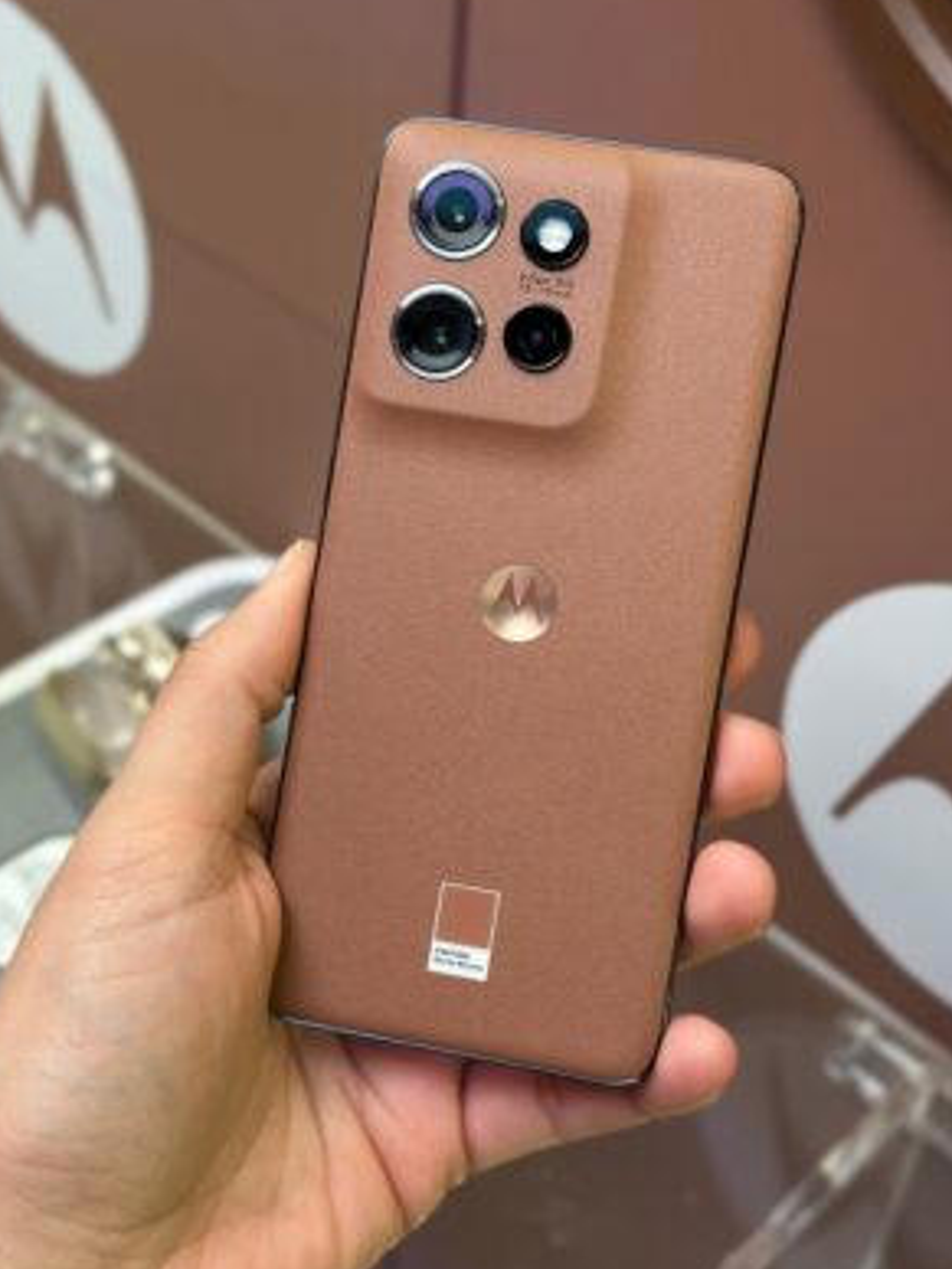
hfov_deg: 28.0
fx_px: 1907
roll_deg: -5.3
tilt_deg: -42.8
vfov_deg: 36.8
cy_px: 664
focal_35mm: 52
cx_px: 479
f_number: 1.78
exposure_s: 1/47
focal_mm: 6.86
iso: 400
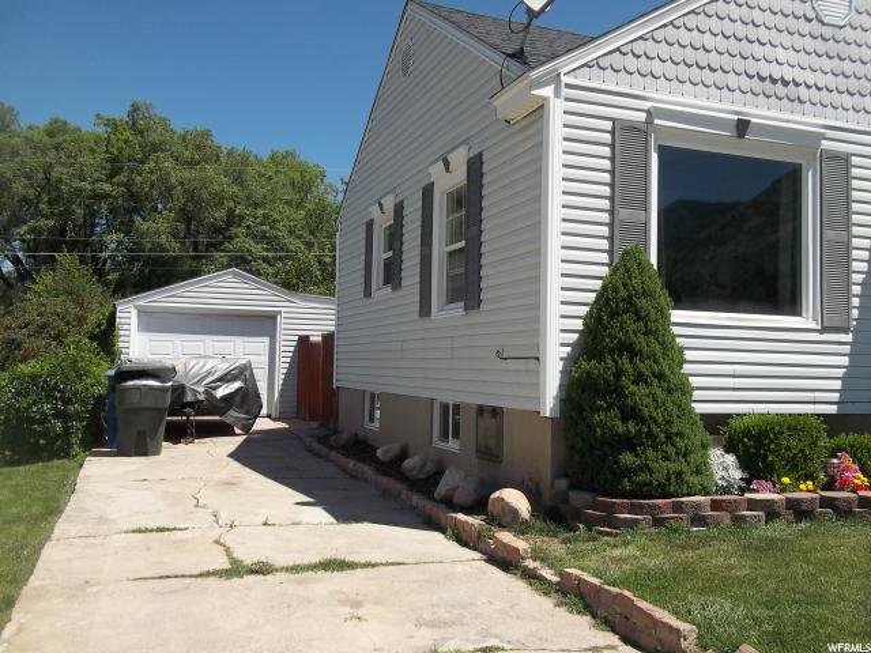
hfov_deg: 56.8
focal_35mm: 32
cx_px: 436
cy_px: 326
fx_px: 805
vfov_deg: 44.2
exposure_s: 1/200
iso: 80
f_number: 8.8
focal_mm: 5.7
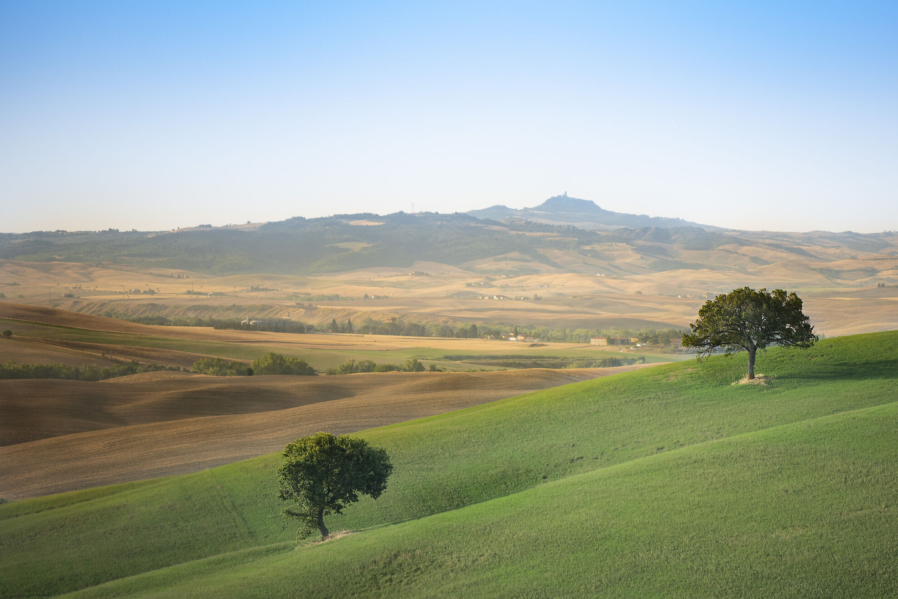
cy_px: 348
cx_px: 532
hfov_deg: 16.0
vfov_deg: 10.7
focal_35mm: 128
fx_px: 3194
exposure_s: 1/1600
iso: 250
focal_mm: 105
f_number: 2.8
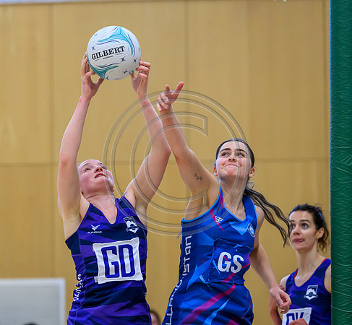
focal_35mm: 200
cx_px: 116
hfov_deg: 9.1
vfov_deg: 8.4
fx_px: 2211
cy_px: 156
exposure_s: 1/1000
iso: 4000
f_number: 3.2
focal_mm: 140
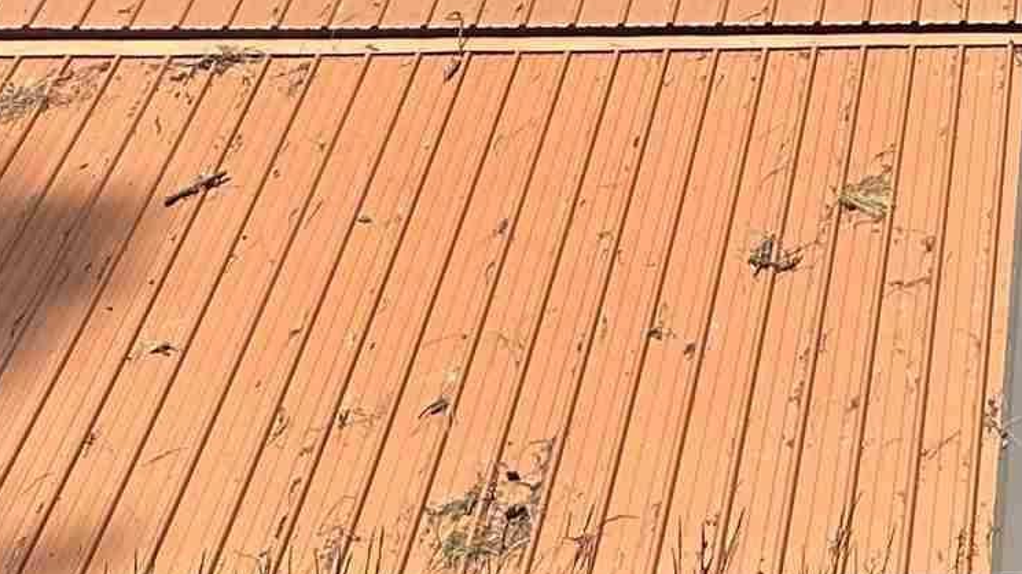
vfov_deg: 9.3
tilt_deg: +3.8
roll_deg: +0.4
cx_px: 1212
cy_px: -792
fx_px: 3170
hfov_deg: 17.5
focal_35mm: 117
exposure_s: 1/2762
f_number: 1.5
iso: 50
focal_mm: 5.7
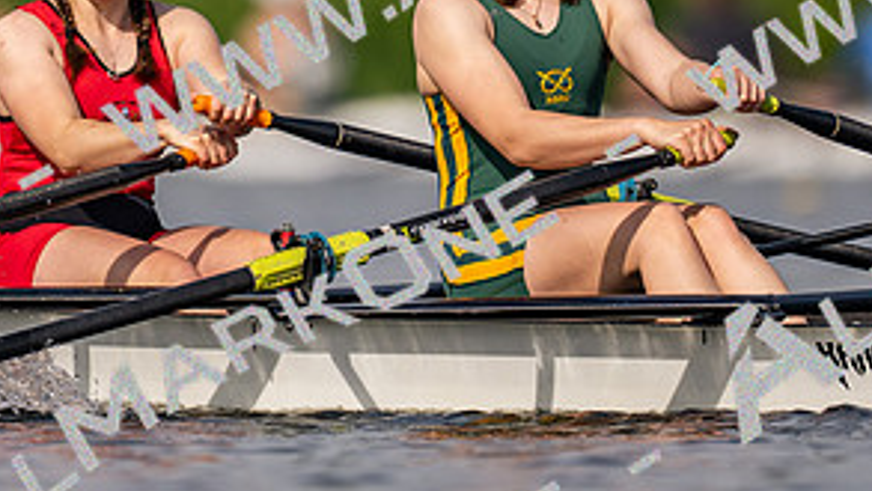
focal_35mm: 1866
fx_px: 43157
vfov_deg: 0.7
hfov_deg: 1.2
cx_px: 470
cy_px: 162
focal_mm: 600
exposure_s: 1/2500
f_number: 4
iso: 200
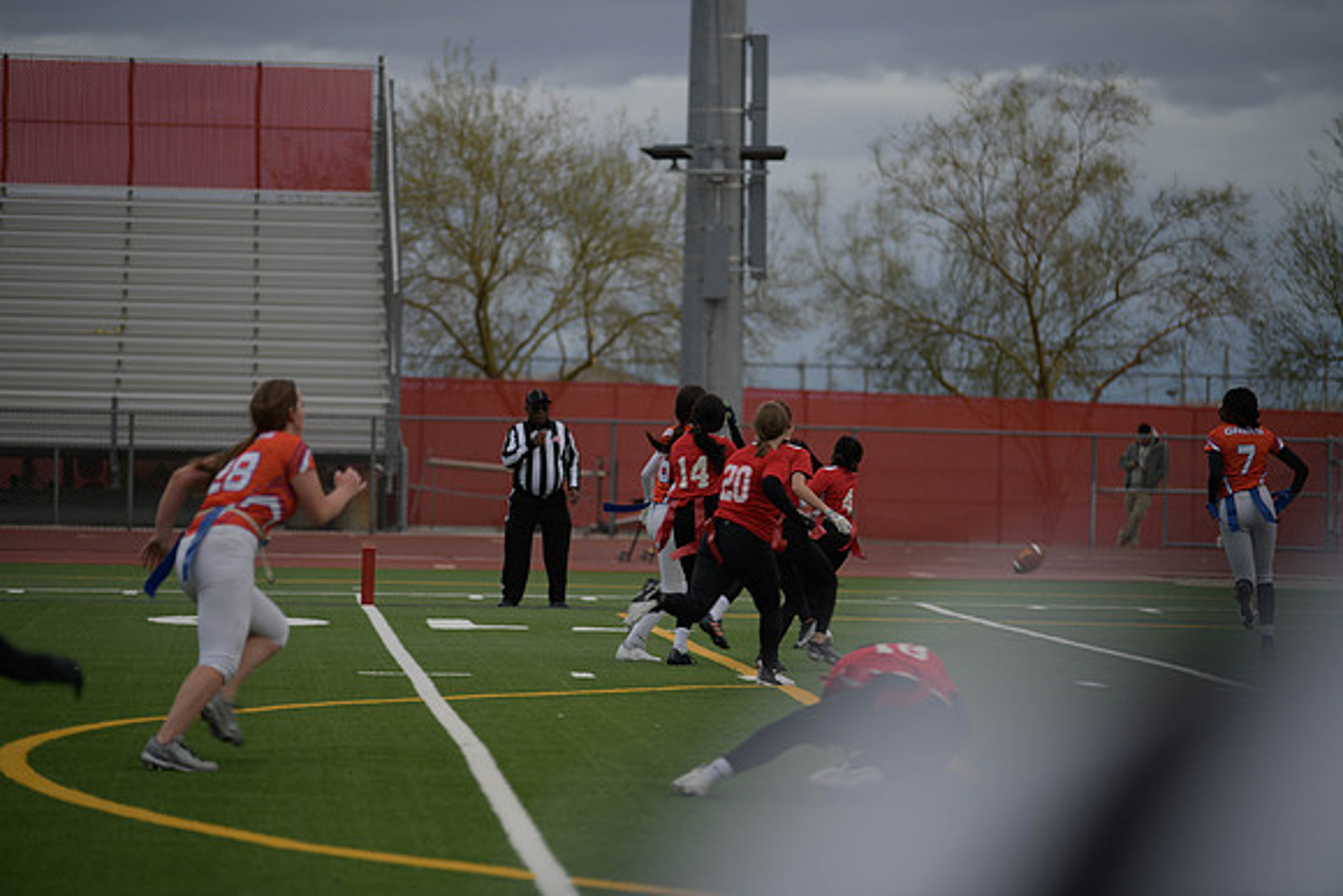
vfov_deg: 9.2
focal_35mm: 150
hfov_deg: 13.7
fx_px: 5597
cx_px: 672
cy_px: 448
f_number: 2.8
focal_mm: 150
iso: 125
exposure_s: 1/200
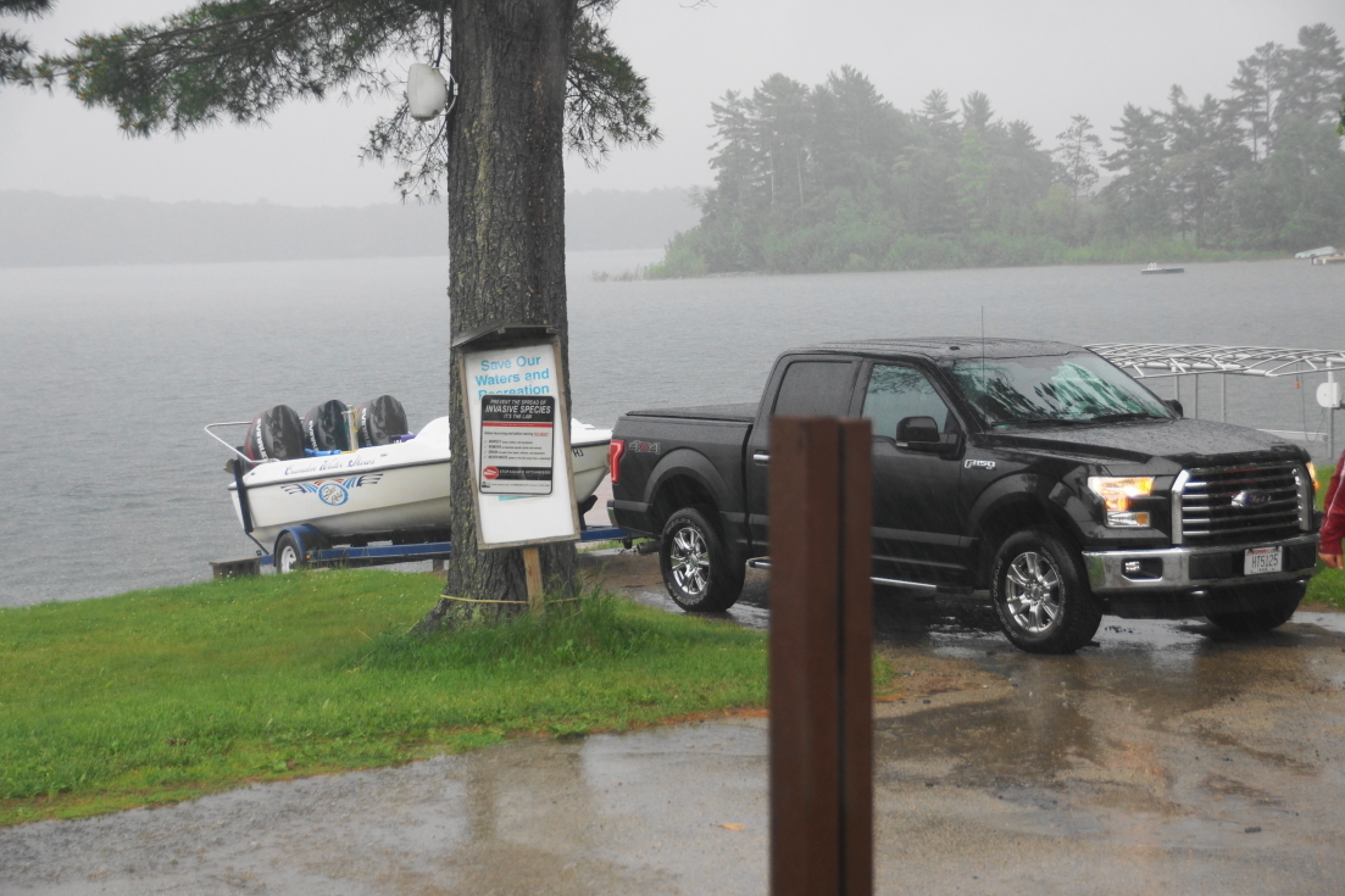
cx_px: 676
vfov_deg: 19.9
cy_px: 444
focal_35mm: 69
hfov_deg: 29.4
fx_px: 2559
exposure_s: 1/80
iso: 320
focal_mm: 45
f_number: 4.5
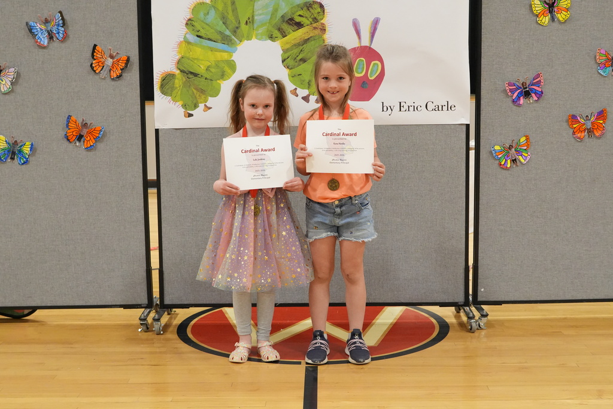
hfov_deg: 37.8
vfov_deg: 25.8
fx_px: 894
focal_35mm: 52
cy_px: 204
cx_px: 306
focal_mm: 35
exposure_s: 1/320
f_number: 3.5
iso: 4000
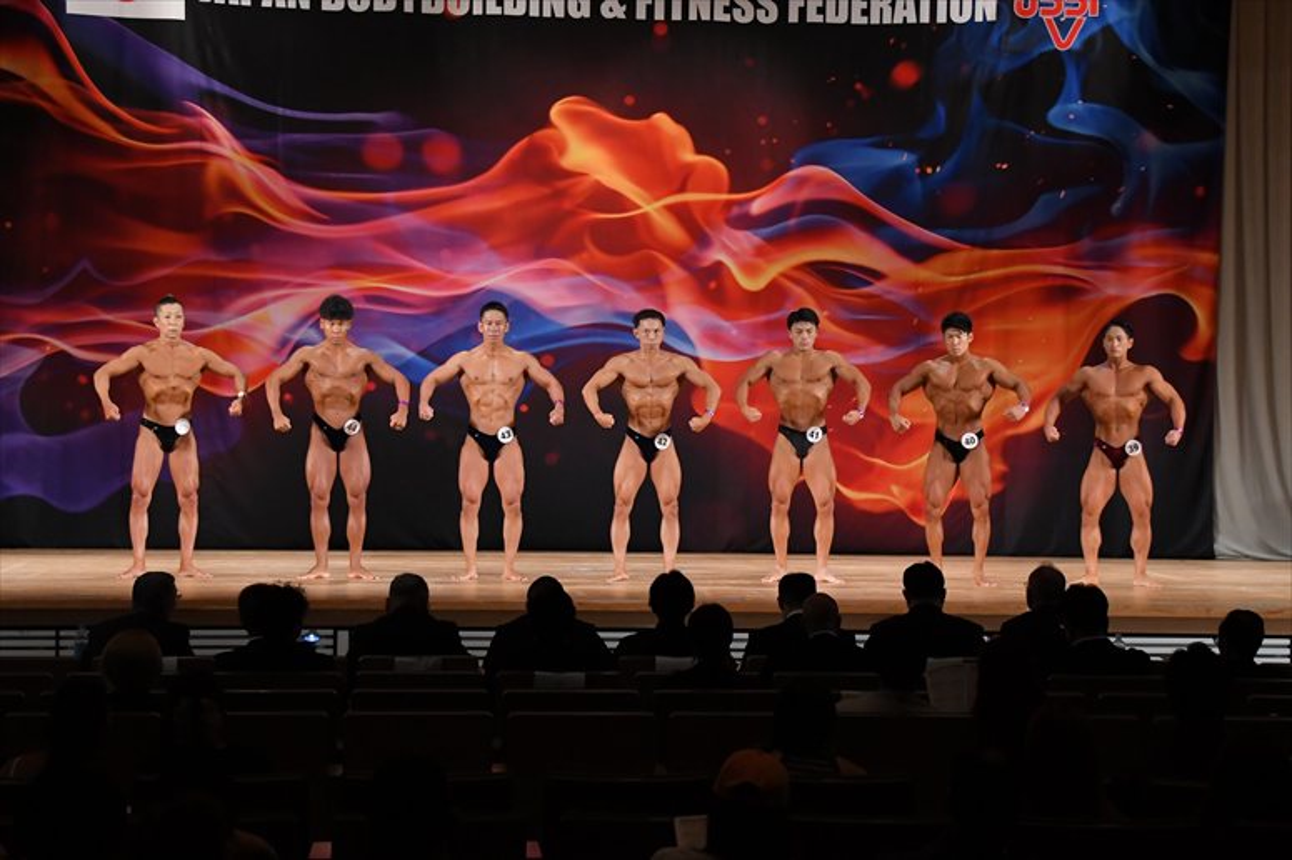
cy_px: 430
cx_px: 646
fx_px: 3121
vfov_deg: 15.7
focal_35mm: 87
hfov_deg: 23.4
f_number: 5.6
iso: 3200
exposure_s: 1/400
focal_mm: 58
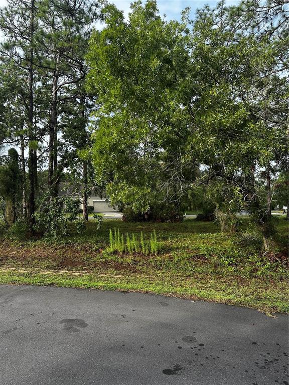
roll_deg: +0.0
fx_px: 267
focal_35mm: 24
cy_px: 192
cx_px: 144
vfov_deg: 71.6
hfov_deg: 56.8
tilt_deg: +1.1
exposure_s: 1/810
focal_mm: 6.86
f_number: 1.78
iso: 80
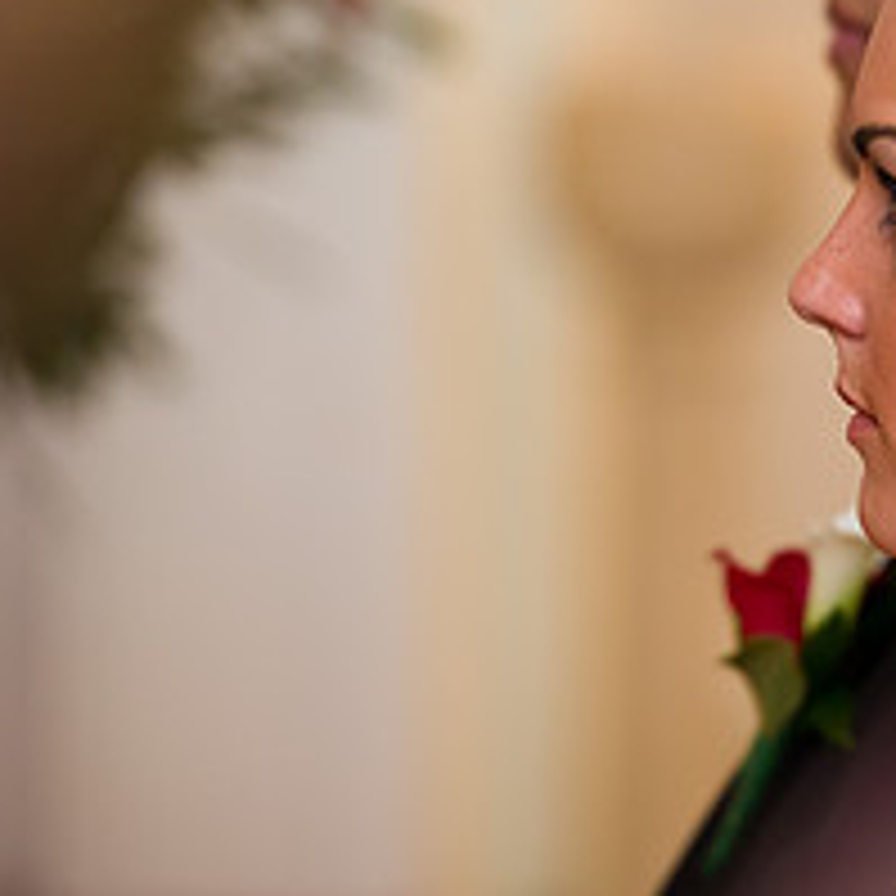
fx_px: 14525
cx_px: 864
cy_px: 302
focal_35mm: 496
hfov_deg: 3.5
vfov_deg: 3.5
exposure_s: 1/200
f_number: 3.2
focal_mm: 200
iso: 1600
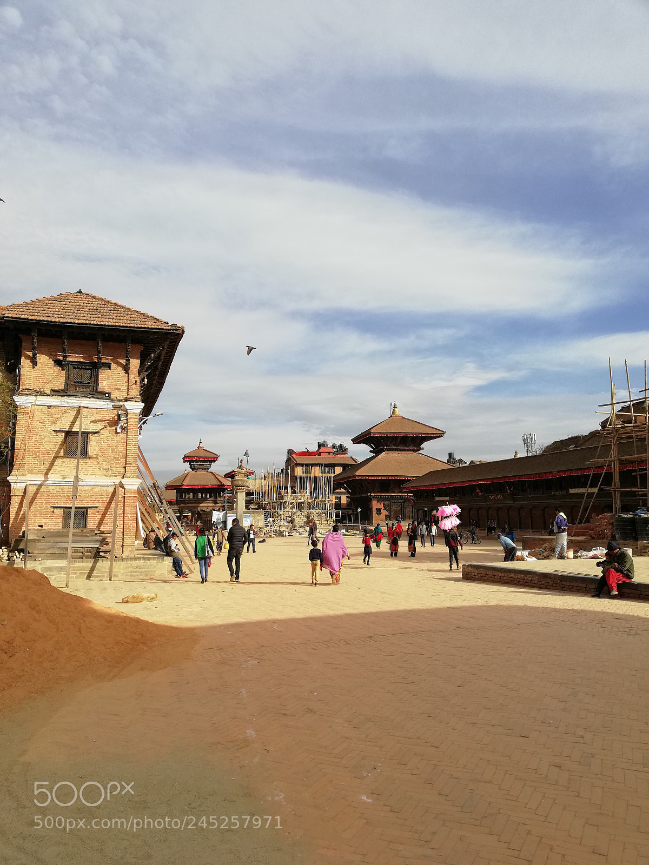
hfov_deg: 51.4
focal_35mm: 27
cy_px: 432
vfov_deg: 65.3
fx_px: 675
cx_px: 324
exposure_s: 1/986
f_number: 2.2
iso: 50
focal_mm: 3.81
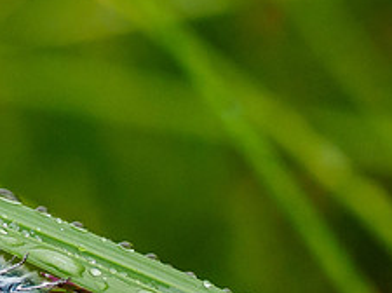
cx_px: 2
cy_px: 289
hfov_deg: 0.8
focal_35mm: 2557
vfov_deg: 0.6
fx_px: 28910
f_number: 4.5
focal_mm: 300
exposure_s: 1/1250
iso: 640
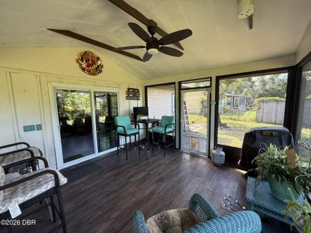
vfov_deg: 85.7
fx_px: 126
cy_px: 116
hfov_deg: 102.1
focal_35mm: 14
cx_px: 156
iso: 100
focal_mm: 2.22
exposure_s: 1/99
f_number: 2.2
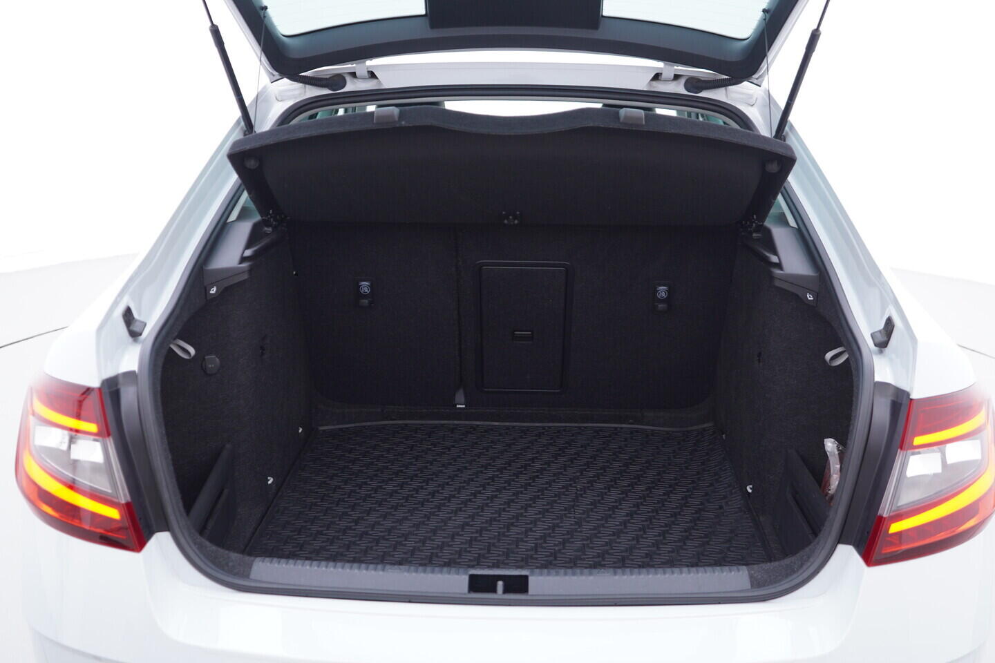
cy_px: 332
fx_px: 995
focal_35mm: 36
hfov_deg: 53.1
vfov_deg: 36.9
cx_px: 498
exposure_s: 1/40
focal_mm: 24
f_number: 2.8
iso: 125
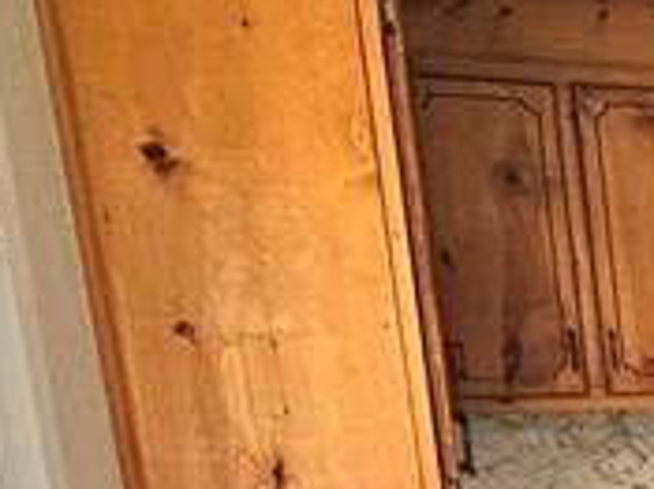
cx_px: 1659
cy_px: 683
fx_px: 1435
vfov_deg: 17.8
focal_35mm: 76
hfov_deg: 14.1
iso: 100
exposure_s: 1/60.2
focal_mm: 2.2
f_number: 2.2
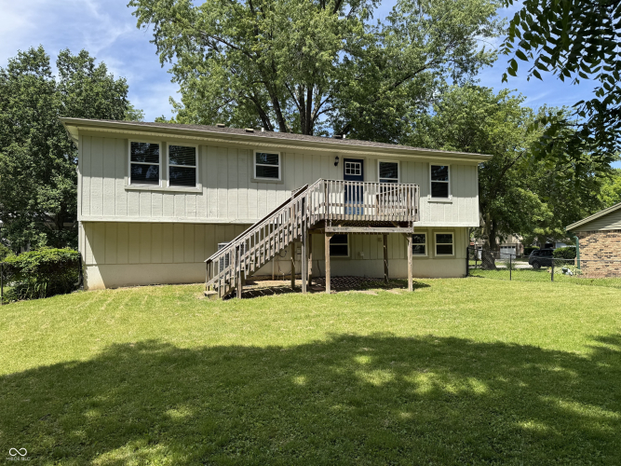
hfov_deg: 71.6
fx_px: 430
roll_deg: +1.3
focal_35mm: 24
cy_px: 233
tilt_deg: +1.9
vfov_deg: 56.8
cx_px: 310
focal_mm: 6.76
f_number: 1.78
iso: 80
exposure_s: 1/2604
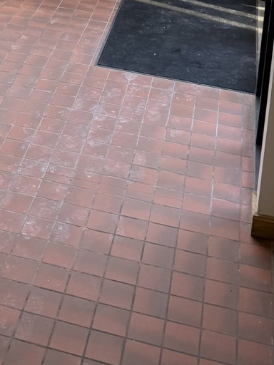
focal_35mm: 72
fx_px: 760
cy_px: -139
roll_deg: -2.3
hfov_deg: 20.0
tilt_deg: -12.8
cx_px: 27
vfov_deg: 23.2
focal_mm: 6.76
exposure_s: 1/120
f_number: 1.78
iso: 64
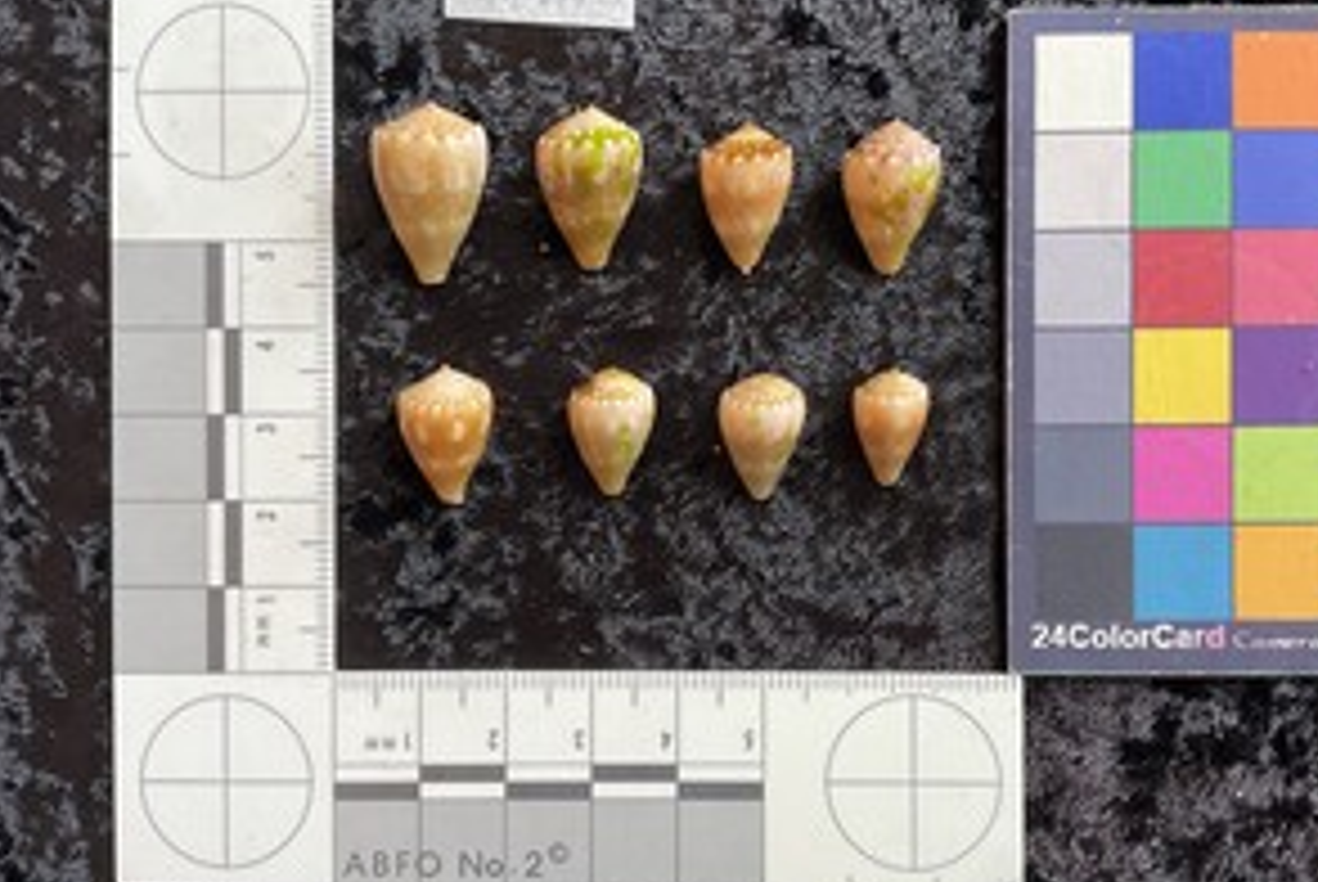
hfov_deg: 53.0
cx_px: 733
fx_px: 1319
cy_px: 425
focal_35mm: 36
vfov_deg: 36.9
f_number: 1.8
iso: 50
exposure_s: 1/120
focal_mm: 3
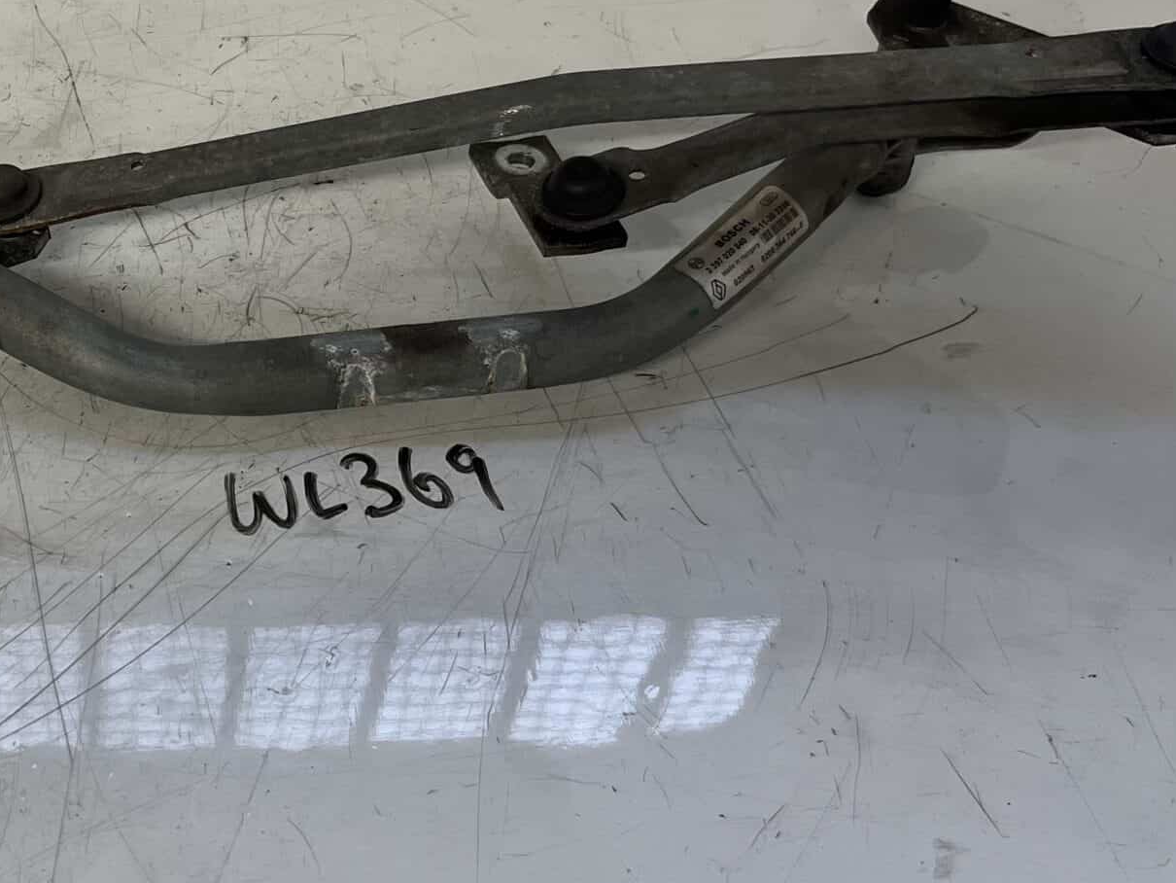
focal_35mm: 55
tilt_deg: -48.3
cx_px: 85
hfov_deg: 32.9
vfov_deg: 26.2
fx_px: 1869
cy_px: 214
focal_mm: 5.1
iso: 100
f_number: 1.6
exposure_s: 1/100
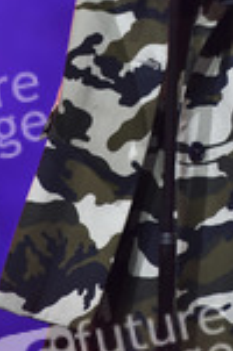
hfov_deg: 1.0
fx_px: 12922
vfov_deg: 1.6
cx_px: 182
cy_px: 12
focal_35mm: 1325
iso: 1600
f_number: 5.6
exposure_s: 1/125
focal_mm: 500
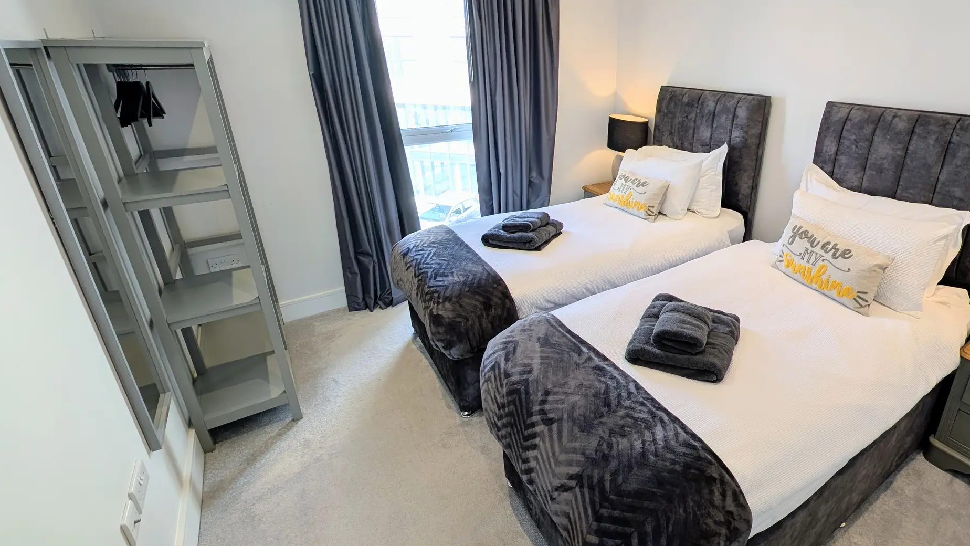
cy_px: 229
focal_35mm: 17
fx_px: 437
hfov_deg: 94.2
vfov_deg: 63.6
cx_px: 600
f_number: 1.95
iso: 42
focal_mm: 2.23
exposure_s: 1/111
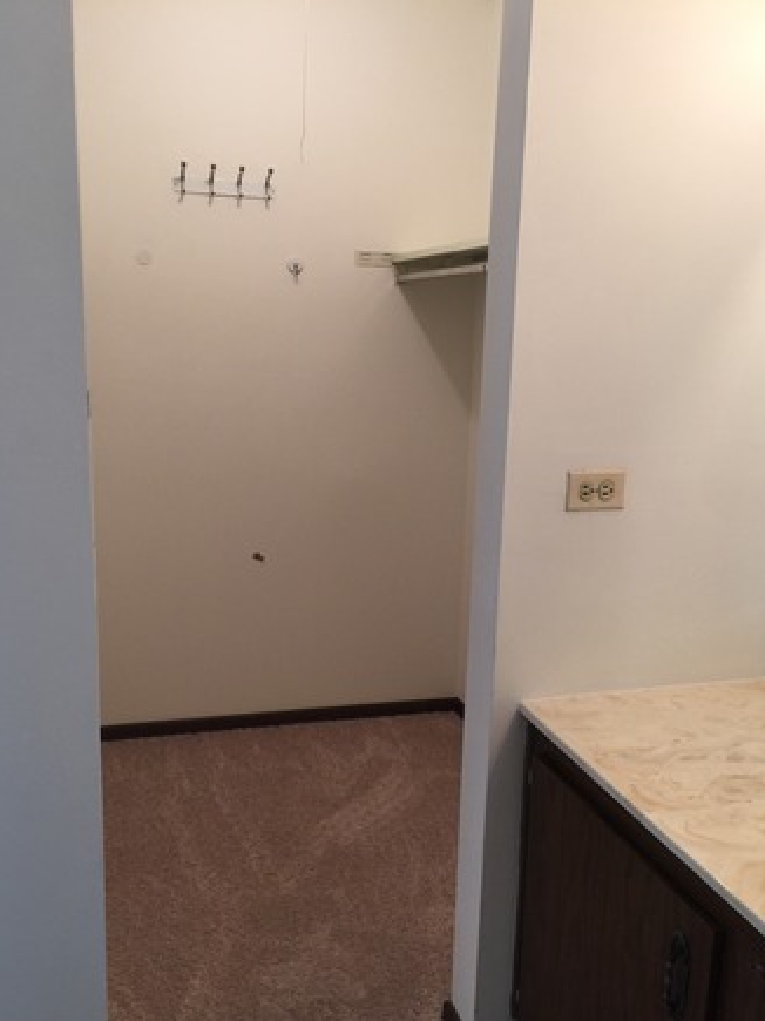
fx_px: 943
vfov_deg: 56.7
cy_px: 559
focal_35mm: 32
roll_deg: -1.9
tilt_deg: -12.6
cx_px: 382
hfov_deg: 44.1
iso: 50
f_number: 2.2
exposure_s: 1/30
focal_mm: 4.15
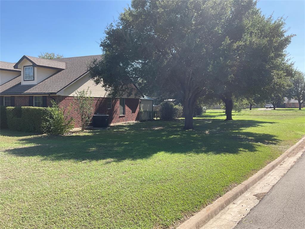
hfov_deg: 61.7
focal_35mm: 29
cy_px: 114
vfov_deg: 48.2
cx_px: 152
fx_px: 256
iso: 16
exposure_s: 1/1076
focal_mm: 3
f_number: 1.8
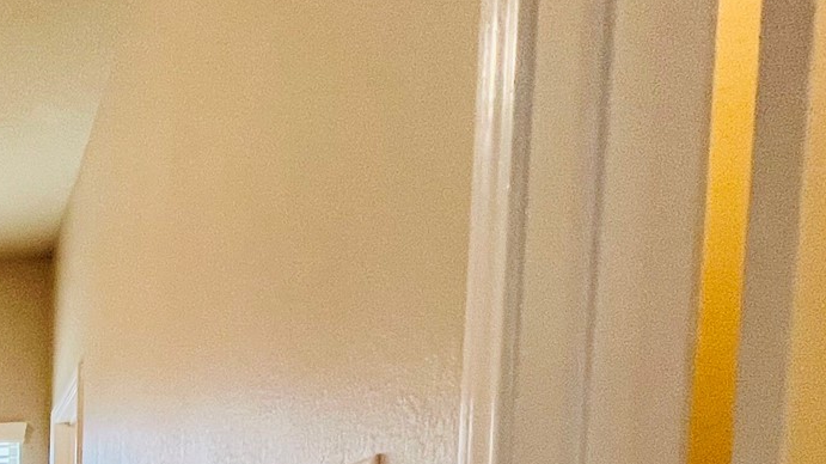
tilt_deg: -6.8
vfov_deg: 22.7
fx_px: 920
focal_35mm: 42
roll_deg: +1.0
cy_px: 712
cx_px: -245
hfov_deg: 34.4
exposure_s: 1/60
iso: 200
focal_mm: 1.57
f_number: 1.8
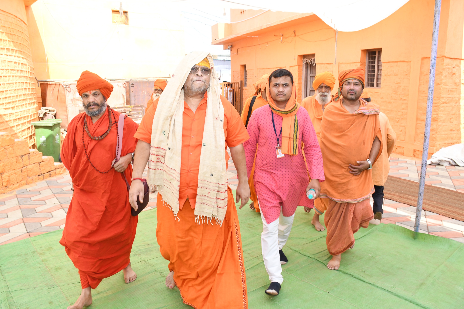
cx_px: 232
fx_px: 348
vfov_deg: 47.9
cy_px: 154
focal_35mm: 27
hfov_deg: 67.4
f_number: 6.3
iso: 250
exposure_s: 1/200
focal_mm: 18
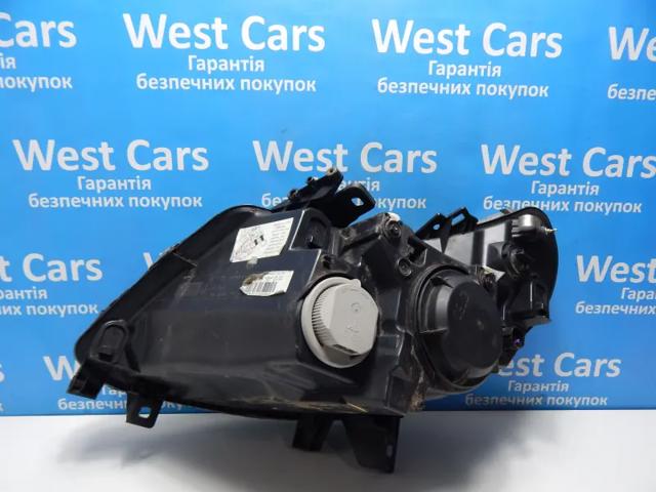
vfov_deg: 58.9
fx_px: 436
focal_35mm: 23
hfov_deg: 73.9
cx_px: 328
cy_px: 246
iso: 125
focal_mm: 4
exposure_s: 1/30
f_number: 3
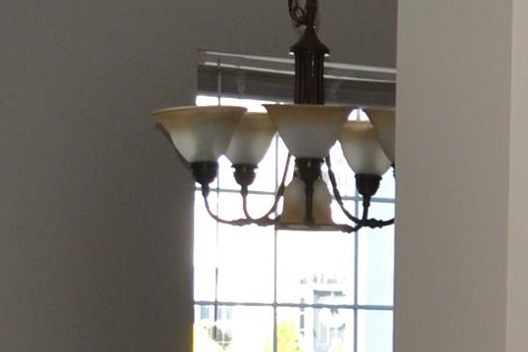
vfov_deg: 8.8
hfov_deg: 12.0
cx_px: 1016
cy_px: 461
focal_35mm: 154
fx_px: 2258
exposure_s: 1/125
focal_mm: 18
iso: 400
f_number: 4
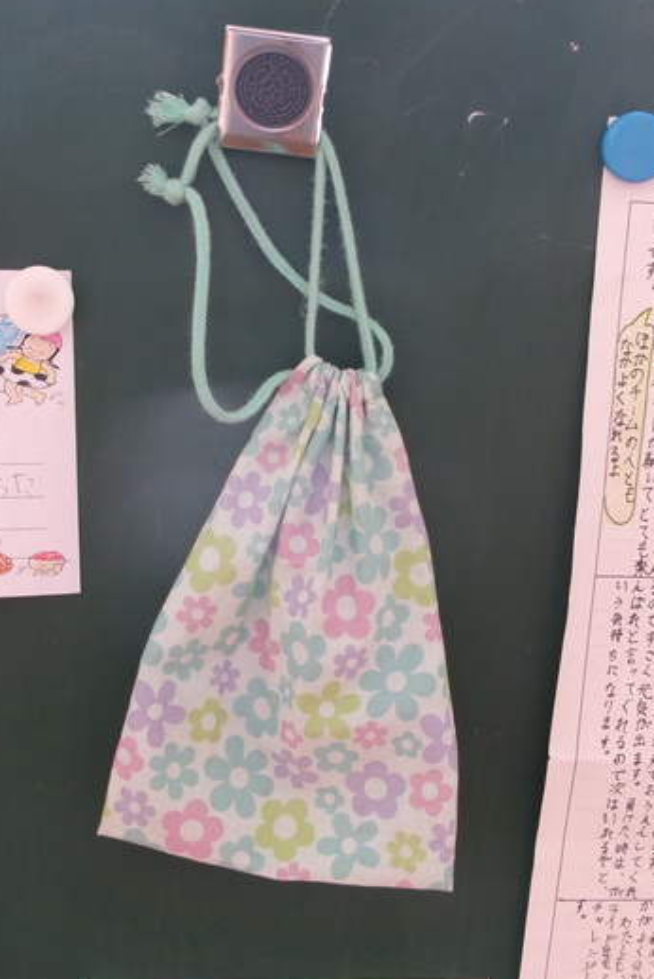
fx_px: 1252
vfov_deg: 42.7
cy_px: 498
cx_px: 319
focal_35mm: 46
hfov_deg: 29.3
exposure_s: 1/34
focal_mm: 7.8
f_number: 4.7
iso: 335
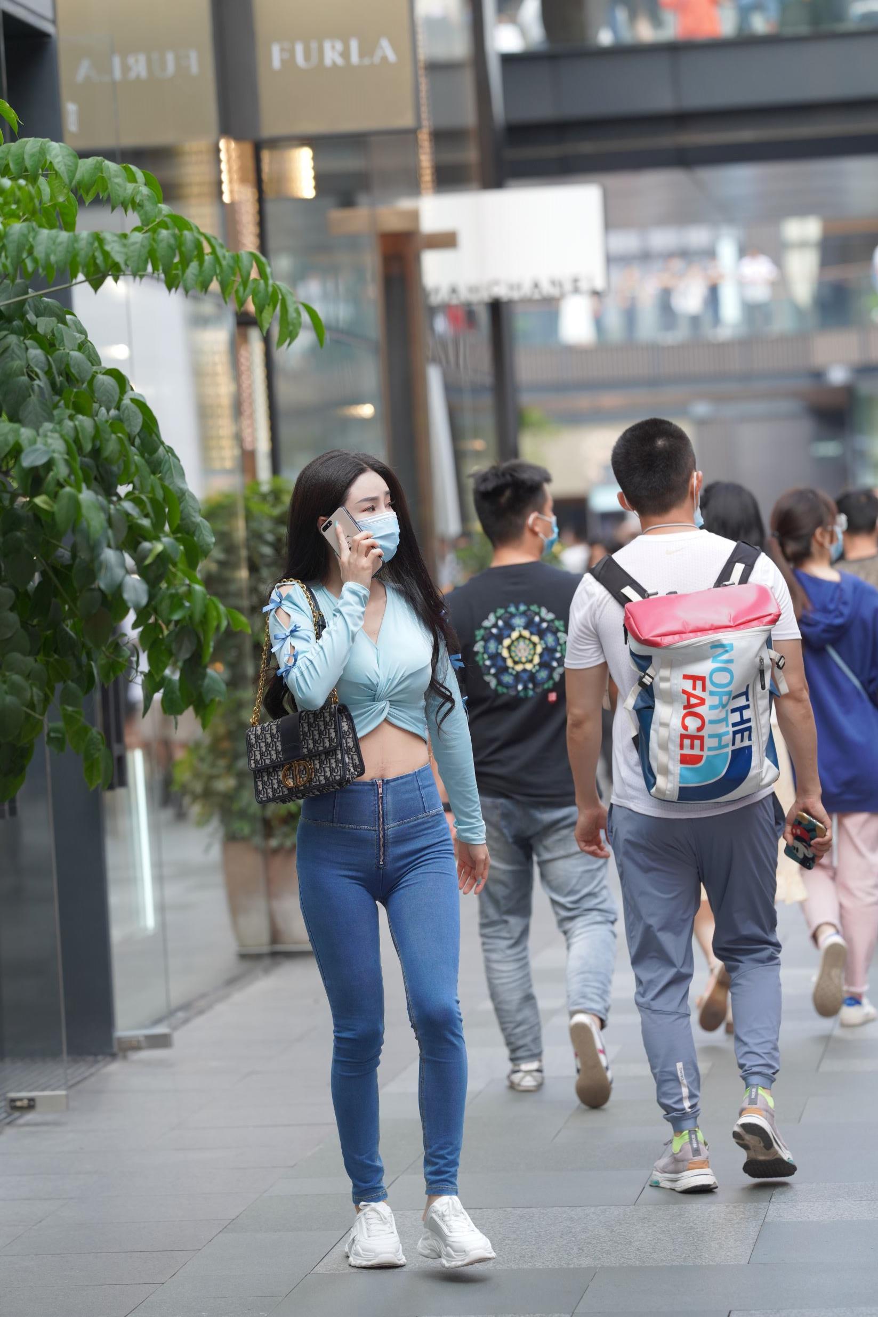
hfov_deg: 10.2
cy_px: 658
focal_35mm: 135
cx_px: 439
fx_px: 4939
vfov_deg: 15.2
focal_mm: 135
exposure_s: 1/500
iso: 500
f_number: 3.5
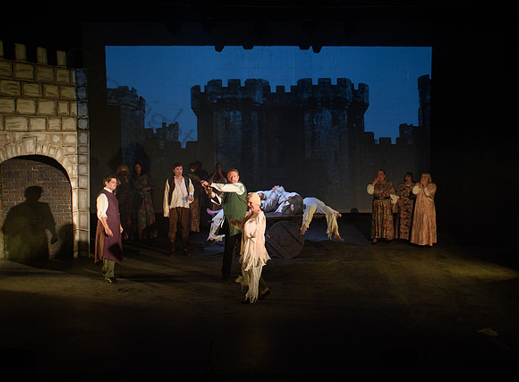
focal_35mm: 37
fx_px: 558
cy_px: 158
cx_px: 311
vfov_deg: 37.7
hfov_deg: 49.6
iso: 1000
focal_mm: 24
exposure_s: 1/60
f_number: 3.5
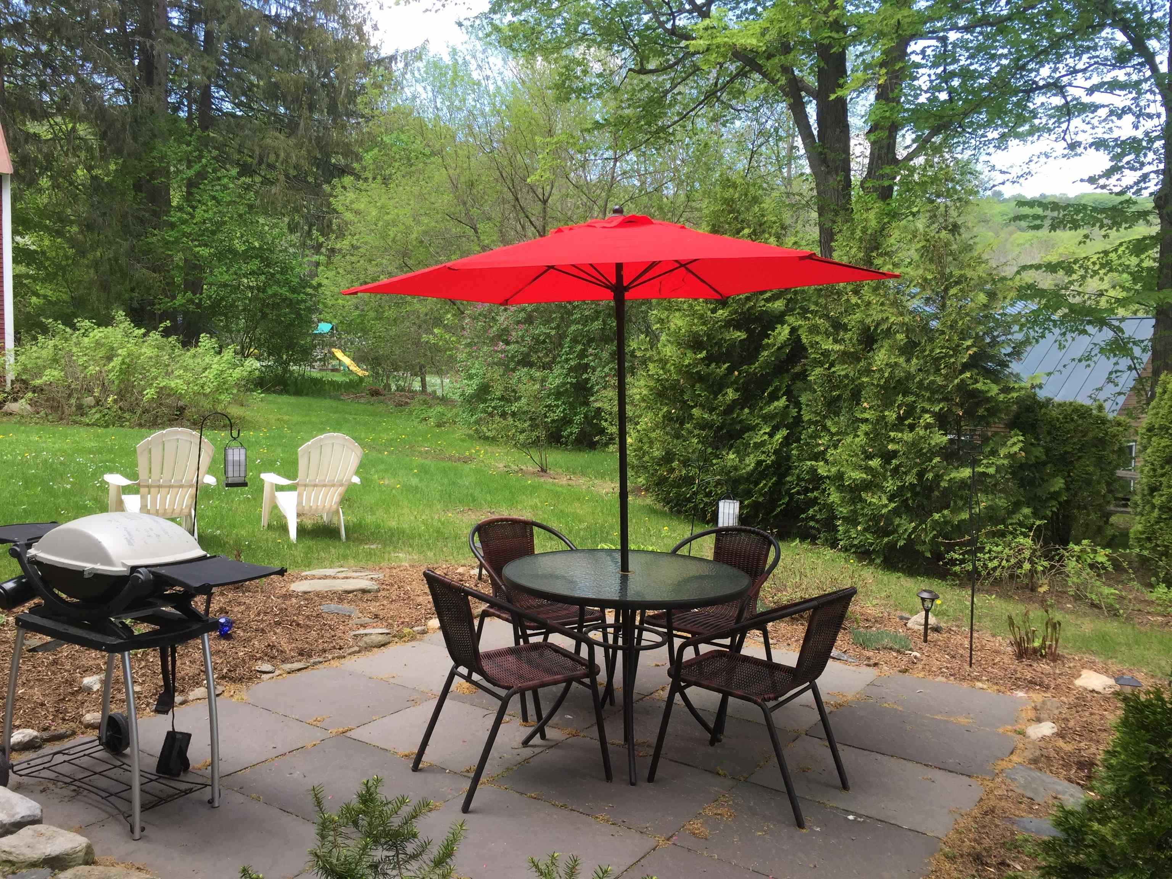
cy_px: 440
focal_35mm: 29
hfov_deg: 61.7
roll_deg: -2.3
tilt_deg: -3.5
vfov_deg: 48.2
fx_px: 982
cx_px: 586
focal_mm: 4.15
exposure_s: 1/222
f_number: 2.2
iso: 32
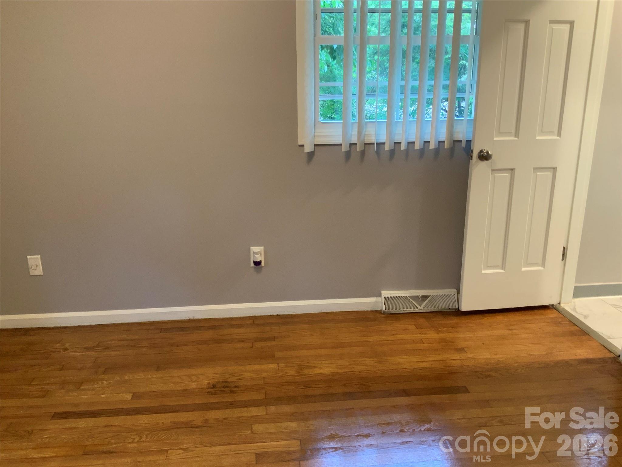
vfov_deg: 48.2
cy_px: 234
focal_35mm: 29
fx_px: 521
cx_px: 311
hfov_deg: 61.7
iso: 160
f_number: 1.8
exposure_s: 1/60
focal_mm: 3
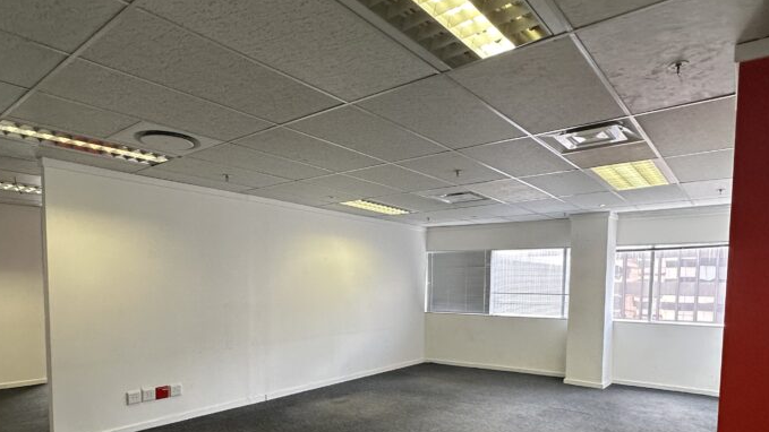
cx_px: 365
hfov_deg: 78.6
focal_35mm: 23
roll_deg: -2.5
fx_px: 469
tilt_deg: -5.4
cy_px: 312
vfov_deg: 48.0
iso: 160
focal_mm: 2.22
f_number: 2.2
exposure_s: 1/100
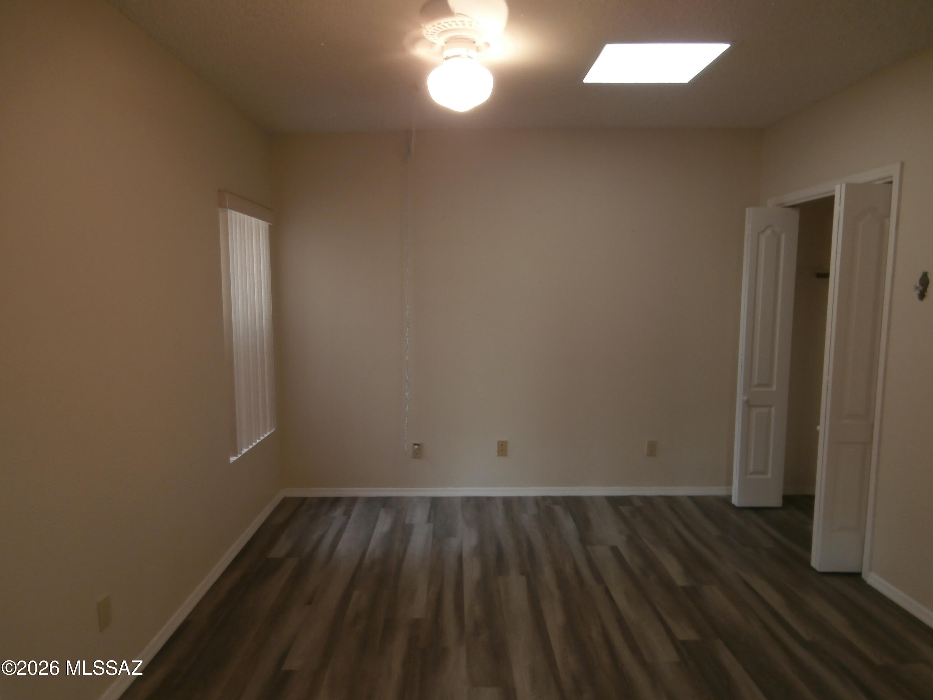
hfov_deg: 71.6
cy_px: 350
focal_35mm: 24
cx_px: 466
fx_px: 647
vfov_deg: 56.8
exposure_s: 1/8
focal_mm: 4.2
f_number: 3
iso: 100
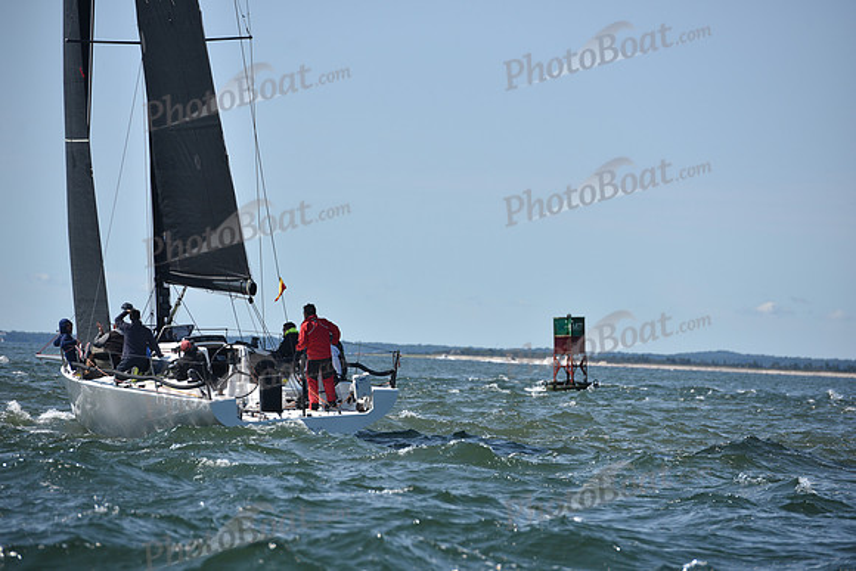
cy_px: 286
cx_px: 428
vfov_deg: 6.9
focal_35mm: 200
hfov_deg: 10.3
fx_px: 4756
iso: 250
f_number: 5
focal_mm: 200
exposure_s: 1/3200
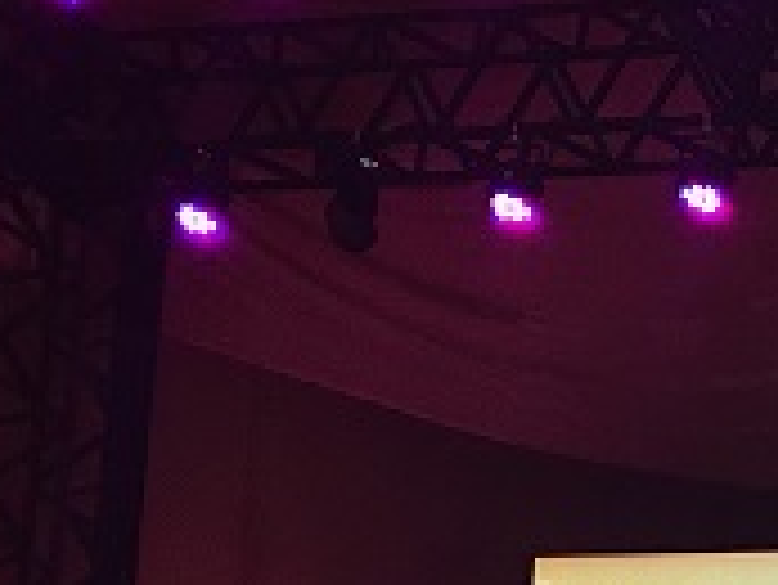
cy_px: 1346
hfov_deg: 13.3
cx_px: 1381
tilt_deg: +8.0
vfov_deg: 9.9
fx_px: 3014
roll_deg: -3.6
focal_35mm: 134
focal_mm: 4.15
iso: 50
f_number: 2.2
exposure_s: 1/33
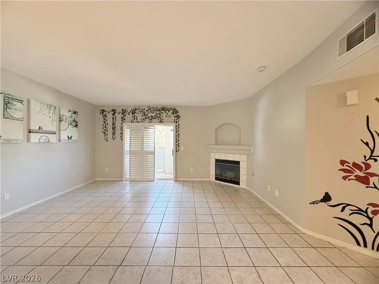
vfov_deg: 85.7
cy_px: 142
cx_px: 190
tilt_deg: -0.8
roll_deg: -1.0
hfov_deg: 102.1
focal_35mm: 14
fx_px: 153
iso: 400
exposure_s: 1/120
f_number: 2.2
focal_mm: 2.22
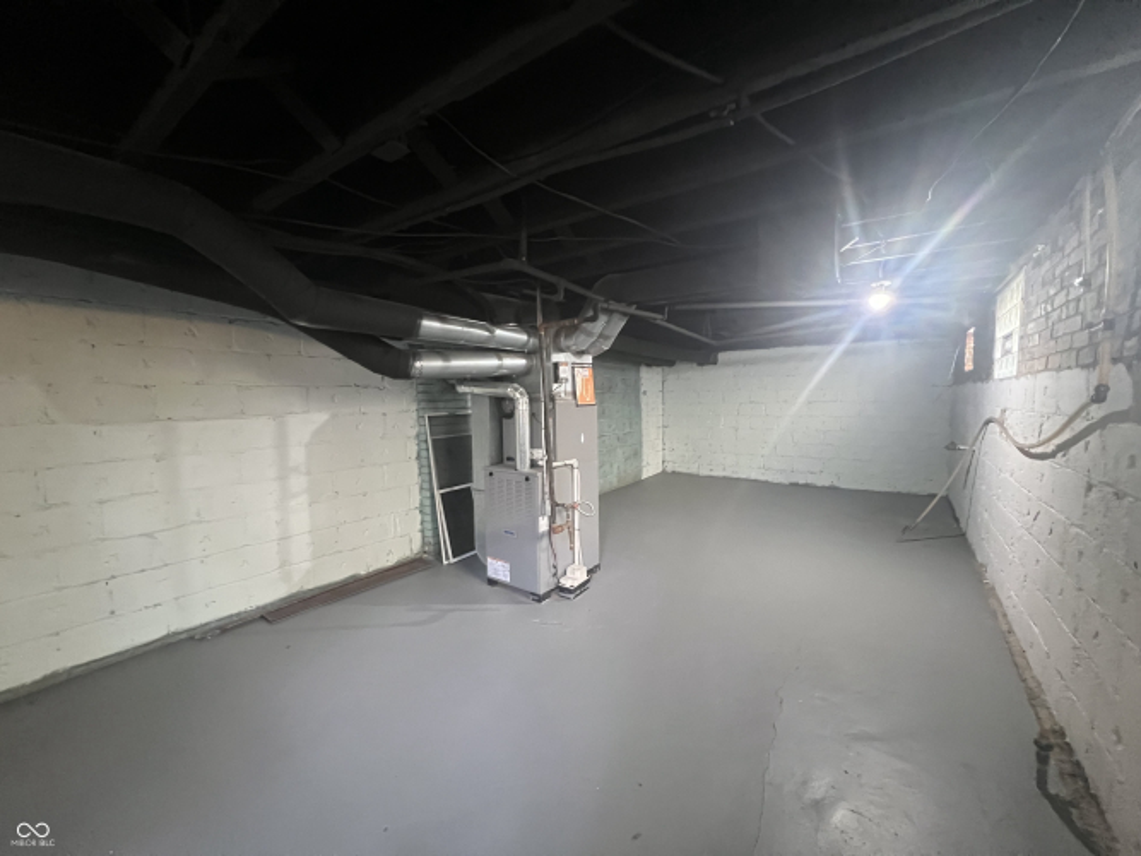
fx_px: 428
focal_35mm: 13
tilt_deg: -3.2
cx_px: 570
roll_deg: +0.8
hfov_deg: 106.2
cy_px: 428
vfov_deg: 89.9
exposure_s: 1/49
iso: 1000
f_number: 1.8
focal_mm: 1.57
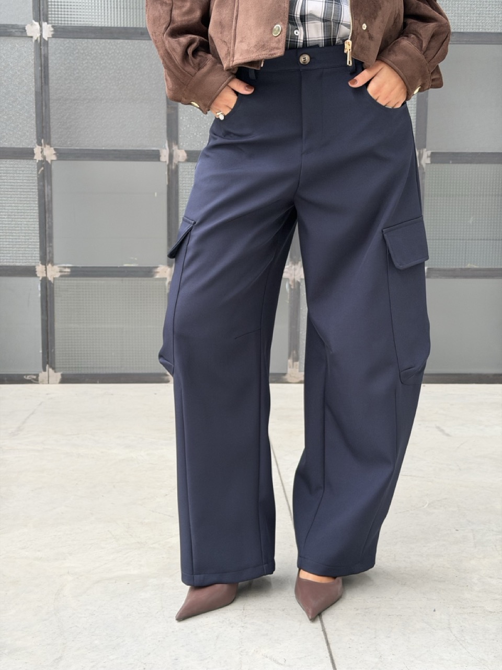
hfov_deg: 30.3
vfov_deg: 39.7
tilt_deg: -6.4
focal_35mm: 48
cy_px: 335
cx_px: 251
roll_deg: -0.1
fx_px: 928
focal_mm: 6.76
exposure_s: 1/58
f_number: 1.78
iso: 250
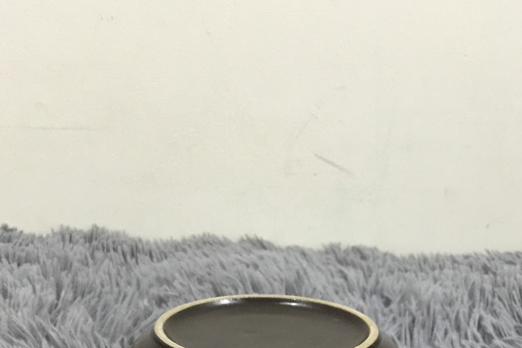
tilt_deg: -25.1
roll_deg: +1.3
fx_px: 899
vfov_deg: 20.6
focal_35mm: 62
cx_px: 279
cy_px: 404
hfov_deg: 32.4
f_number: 2.4
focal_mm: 3.3
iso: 125
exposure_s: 1/33
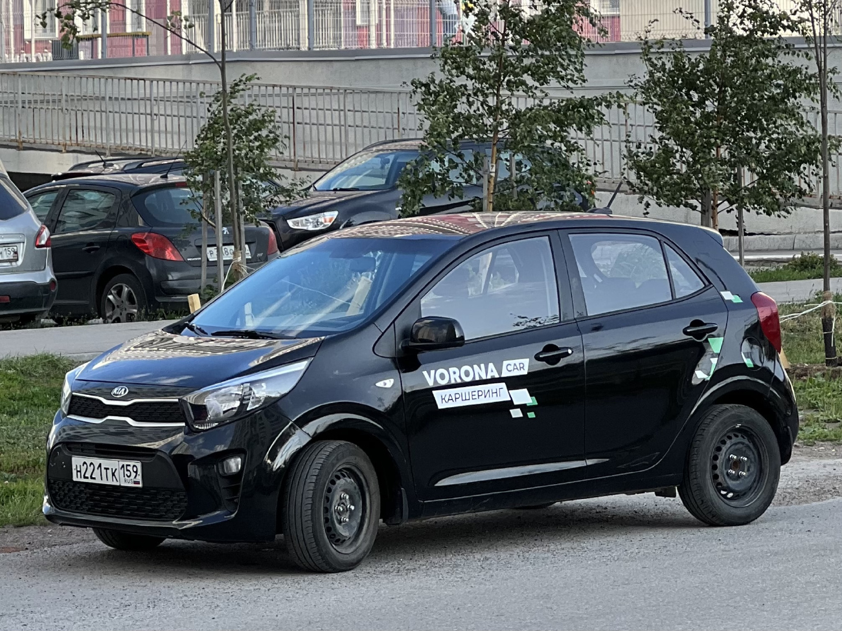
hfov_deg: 25.3
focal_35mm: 77
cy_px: 316
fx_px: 1873
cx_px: 421
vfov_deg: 19.1
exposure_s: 1/228
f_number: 2.8
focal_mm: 9
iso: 25
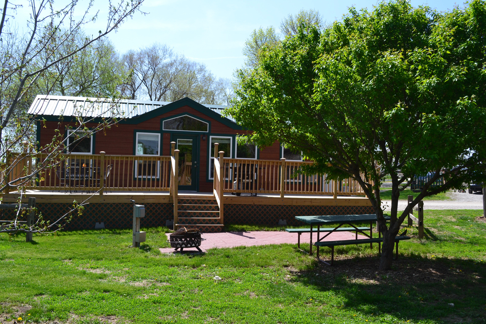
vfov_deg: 40.0
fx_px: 445
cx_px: 243
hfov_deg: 57.2
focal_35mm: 33
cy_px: 162
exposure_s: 1/400
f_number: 11
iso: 400
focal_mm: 22
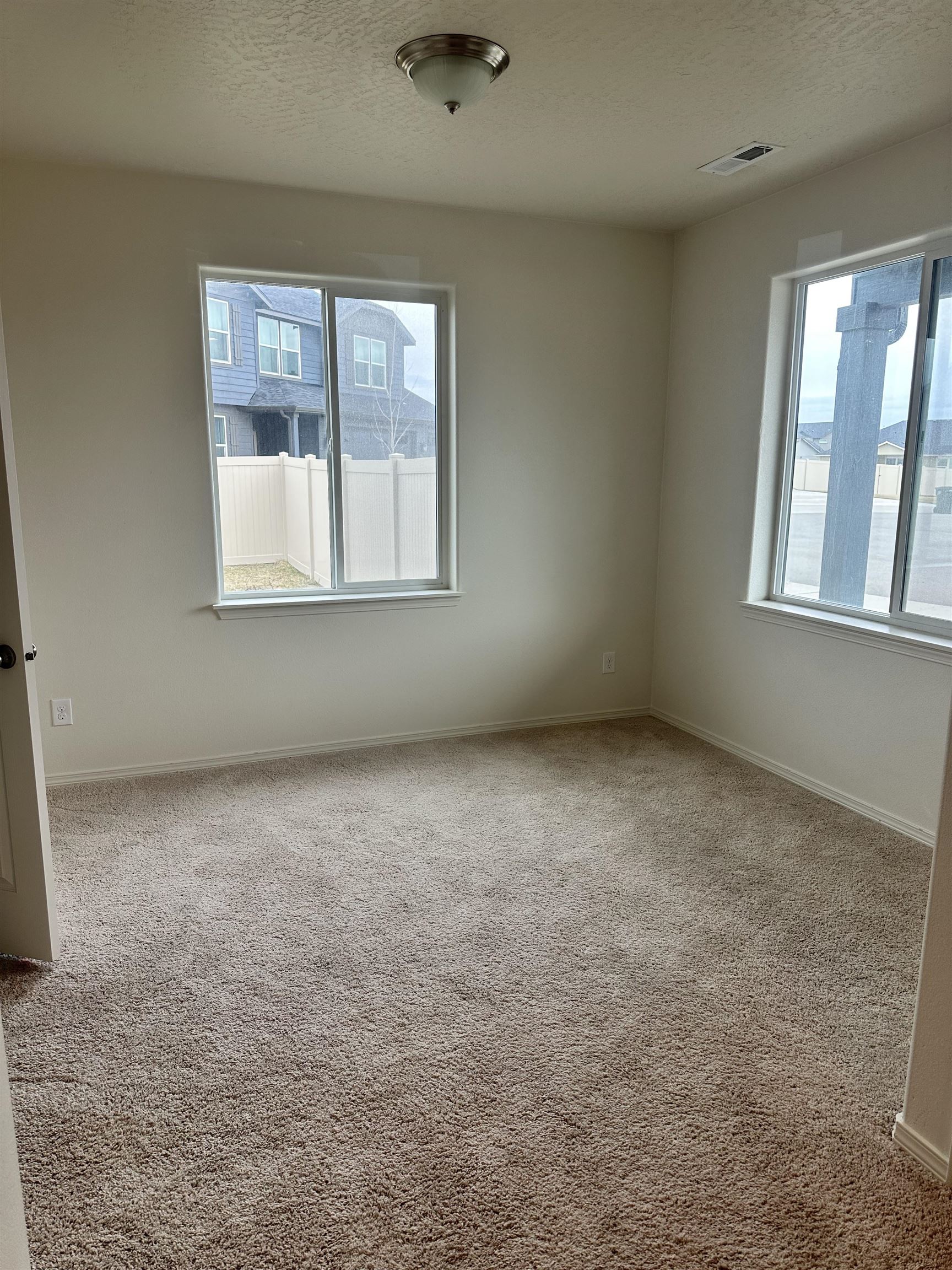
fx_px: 880
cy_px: 635
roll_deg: -0.8
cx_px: 476
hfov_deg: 56.8
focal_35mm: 24
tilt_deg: -10.0
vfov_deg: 71.6
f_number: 1.78
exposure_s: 1/120
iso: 80
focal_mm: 6.86
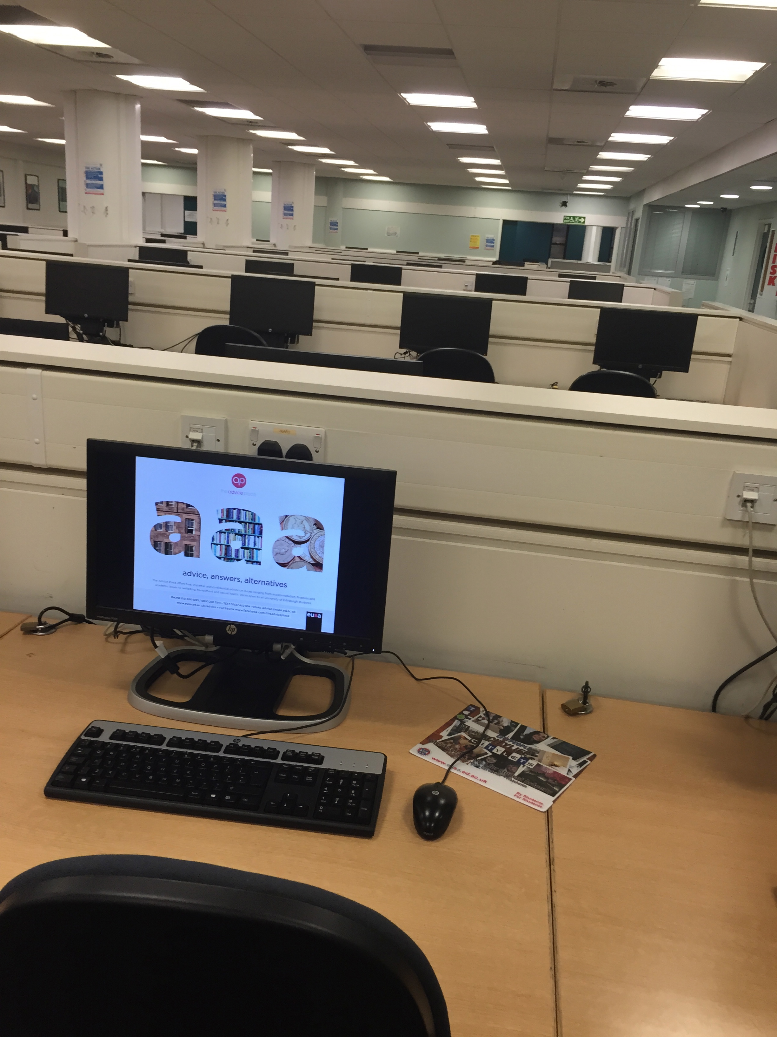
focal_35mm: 29
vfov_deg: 61.7
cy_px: 518
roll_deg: -4.1
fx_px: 868
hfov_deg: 48.2
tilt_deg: -17.8
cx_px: 388
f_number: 2.2
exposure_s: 1/30
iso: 64
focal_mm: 4.15
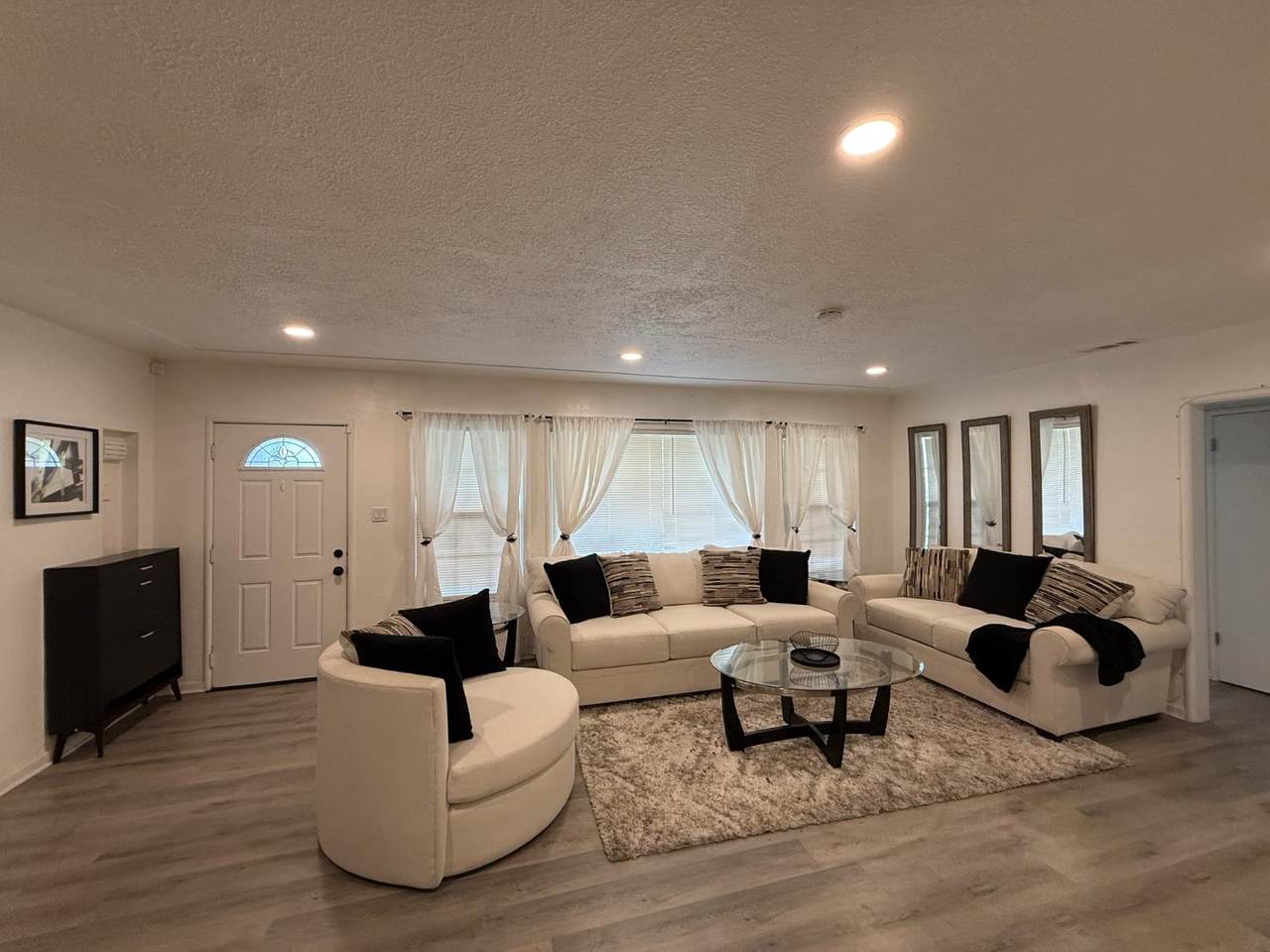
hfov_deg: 102.1
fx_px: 514
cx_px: 635
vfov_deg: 85.7
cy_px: 476
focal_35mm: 14
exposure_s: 1/120
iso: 250
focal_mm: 2.22
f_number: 2.2
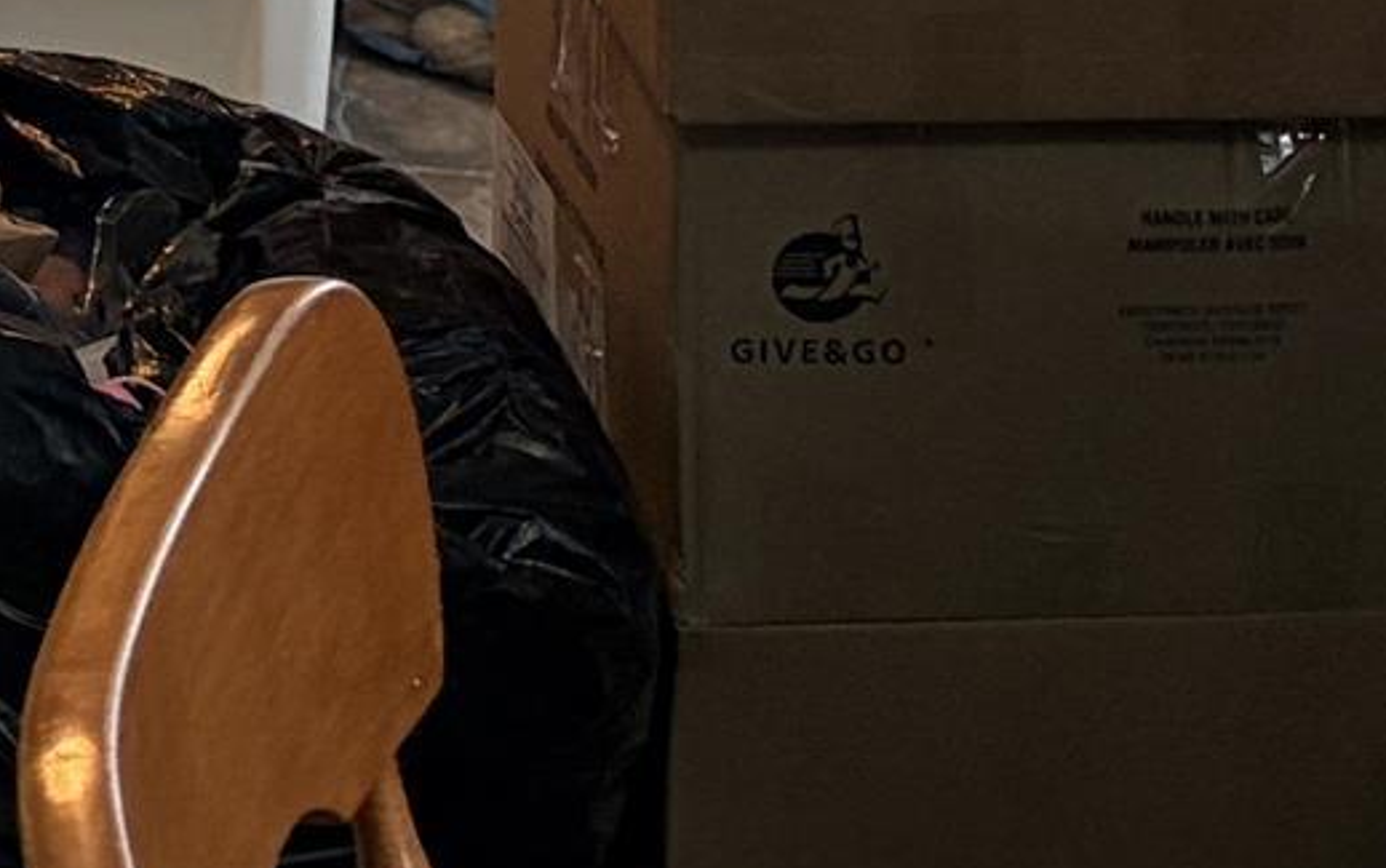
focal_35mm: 163
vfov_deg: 7.2
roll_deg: +0.3
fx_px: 6160
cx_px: -774
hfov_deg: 12.2
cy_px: -1741
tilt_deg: -2.8
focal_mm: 5.96
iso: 160
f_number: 1.6
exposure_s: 1/60
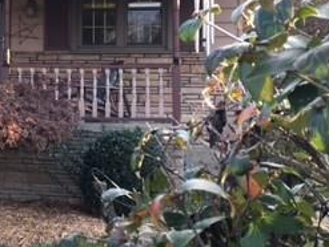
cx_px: -68
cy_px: 68
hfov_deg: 23.6
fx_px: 714
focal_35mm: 75
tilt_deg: +2.9
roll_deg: -0.9
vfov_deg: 19.6
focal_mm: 4.15
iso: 25
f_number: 2.2
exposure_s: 1/124
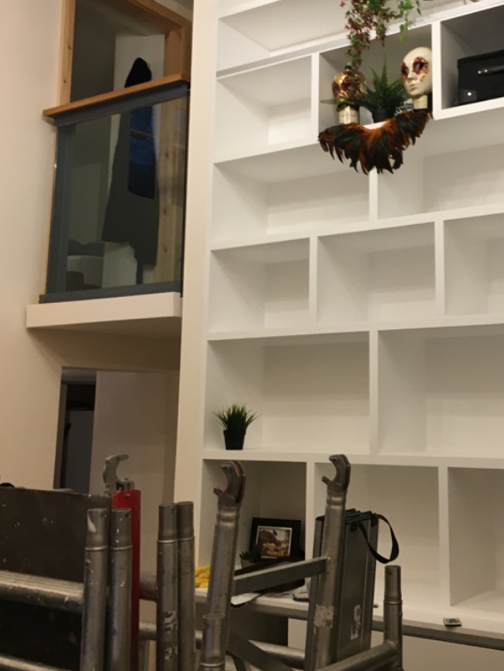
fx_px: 835
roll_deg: +0.9
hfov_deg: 33.0
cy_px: 256
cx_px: 371
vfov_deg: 43.5
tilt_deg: +11.5
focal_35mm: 43
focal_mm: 4.15
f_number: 2.2
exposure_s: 1/33
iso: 80
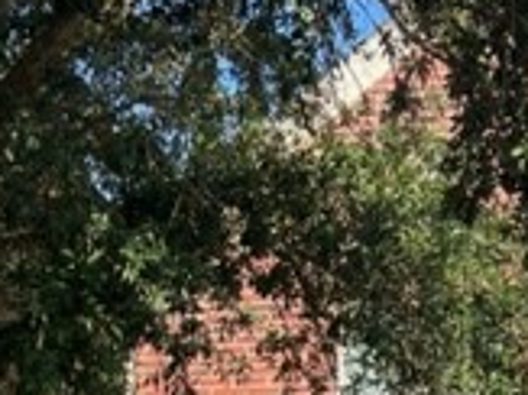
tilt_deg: +10.5
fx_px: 1555
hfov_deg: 19.2
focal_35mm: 102
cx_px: 188
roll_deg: -1.5
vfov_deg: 13.2
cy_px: 683
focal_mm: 5.7
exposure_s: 1/674
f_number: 1.5
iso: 50
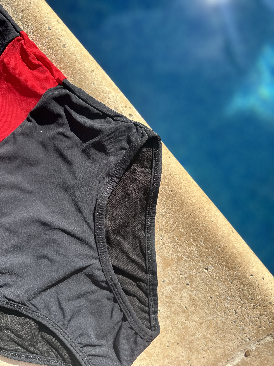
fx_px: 253
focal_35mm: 24
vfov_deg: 71.6
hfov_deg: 56.8
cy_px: 183
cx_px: 137
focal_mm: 6.86
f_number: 1.78
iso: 80
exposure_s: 1/2591
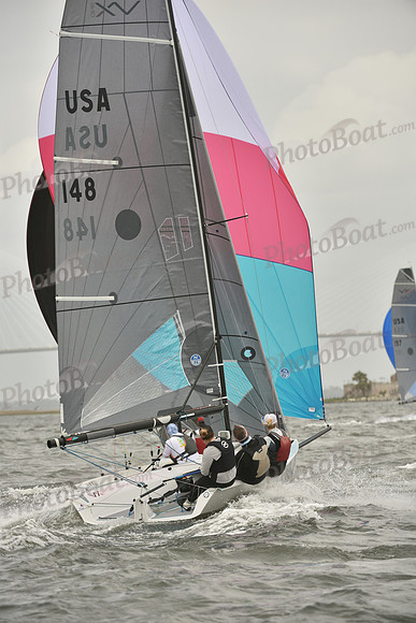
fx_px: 4504
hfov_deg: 5.3
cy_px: 312
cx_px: 208
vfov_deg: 7.9
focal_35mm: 260
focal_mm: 260
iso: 320
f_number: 7.1
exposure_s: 1/1250
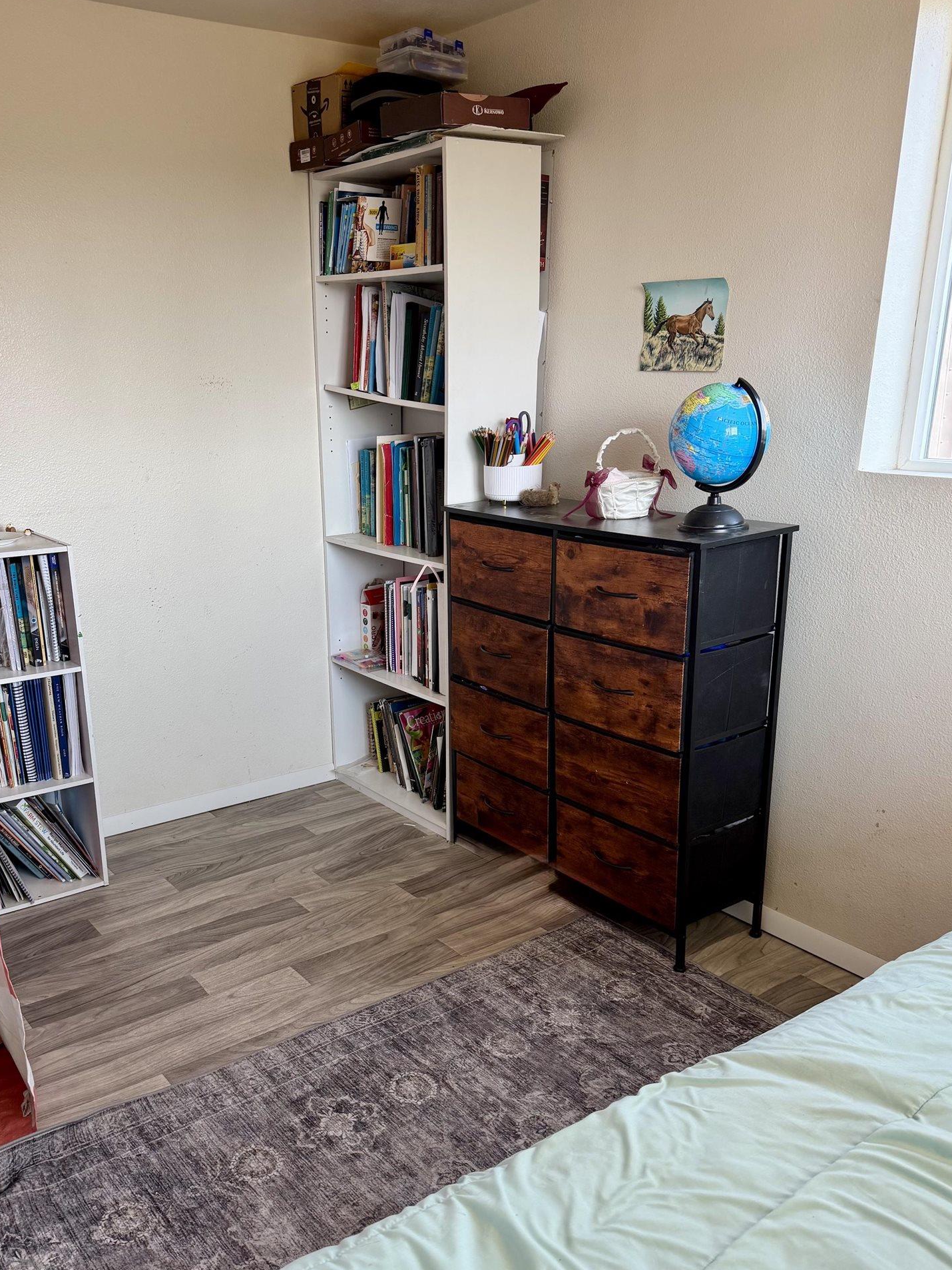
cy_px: 737
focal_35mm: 29
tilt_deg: -20.5
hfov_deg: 48.0
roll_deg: +0.1
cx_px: 397
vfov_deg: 61.3
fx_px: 1064
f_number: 1.78
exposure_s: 1/176
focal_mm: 6.76
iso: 100
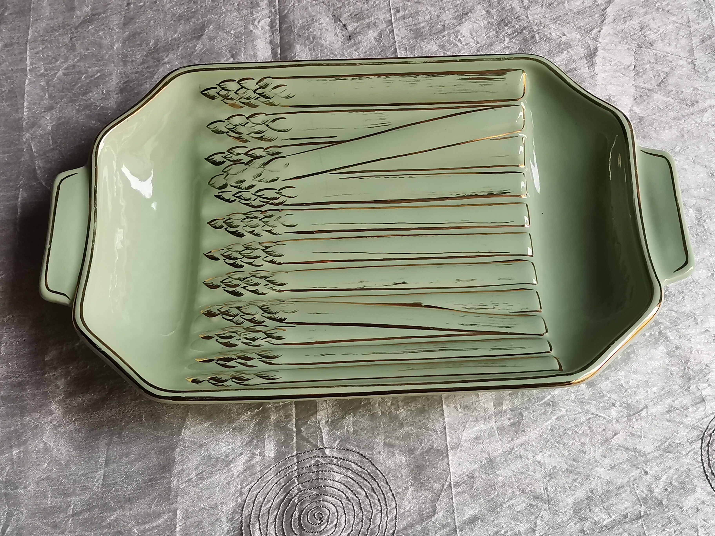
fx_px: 991
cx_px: 358
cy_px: 268
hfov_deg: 39.7
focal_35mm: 48
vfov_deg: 30.3
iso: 200
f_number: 1.8
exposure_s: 1/50
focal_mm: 5.58
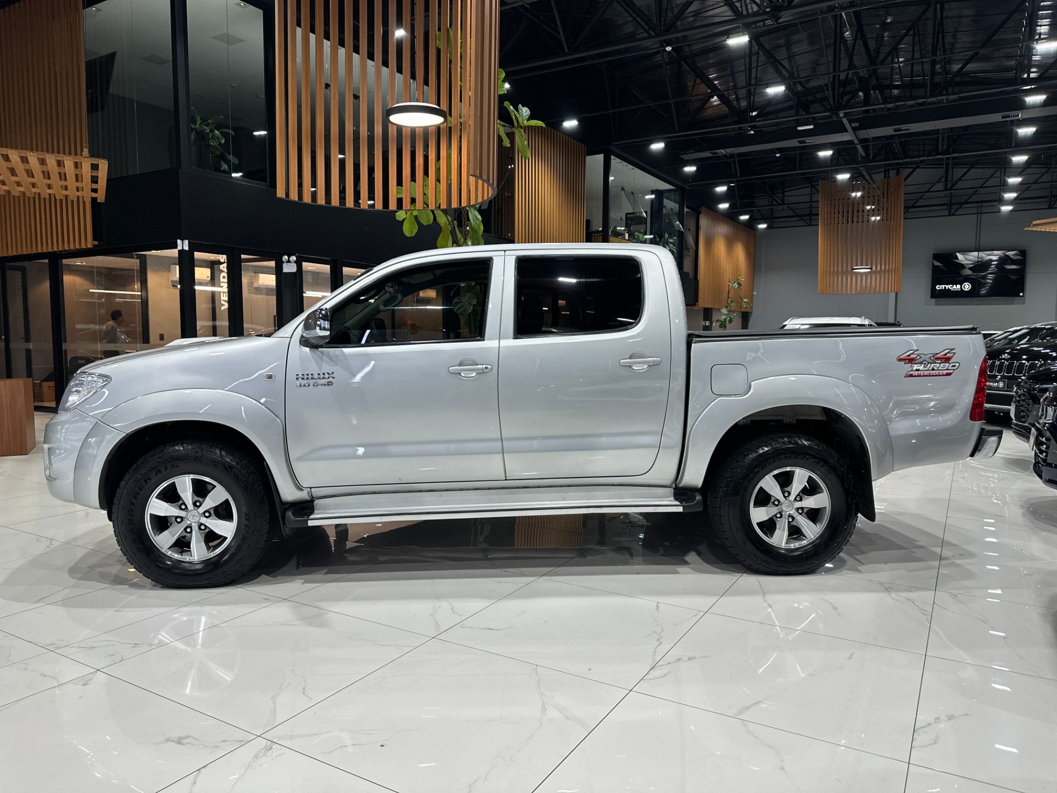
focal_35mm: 24
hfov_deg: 71.6
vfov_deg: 56.8
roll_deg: -0.4
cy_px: 396
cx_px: 528
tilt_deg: -5.7
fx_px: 733
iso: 160
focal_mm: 6.86
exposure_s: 1/120
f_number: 1.78
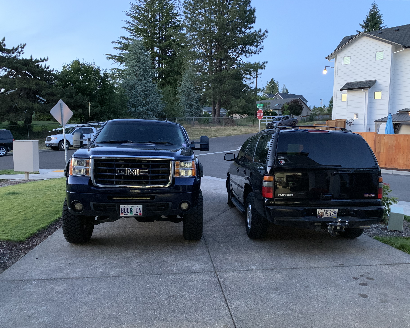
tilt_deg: -8.1
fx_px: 340
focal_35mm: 28
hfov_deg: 62.2
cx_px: 212
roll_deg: -0.2
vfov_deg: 51.5
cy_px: 167
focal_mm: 4.25
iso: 640
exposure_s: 1/30
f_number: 1.8
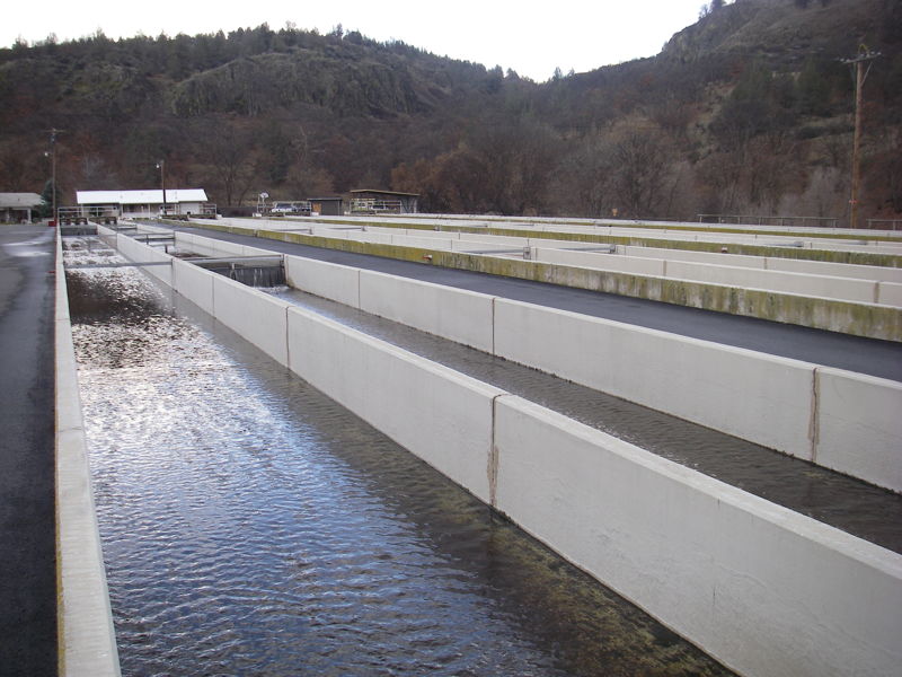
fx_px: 990
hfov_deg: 49.0
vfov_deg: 37.7
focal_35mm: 38
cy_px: 338
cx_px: 451
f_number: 3.3
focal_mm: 6.3
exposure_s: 1/100
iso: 64
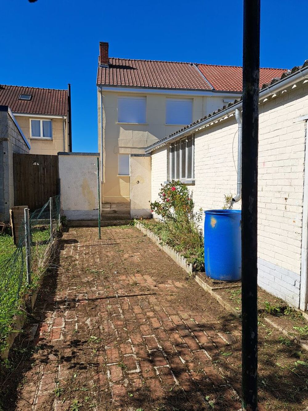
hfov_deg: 56.8
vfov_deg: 71.6
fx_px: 285
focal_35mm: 24
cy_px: 206
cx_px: 154
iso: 50
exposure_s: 1/1869
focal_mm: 5.23
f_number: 1.8
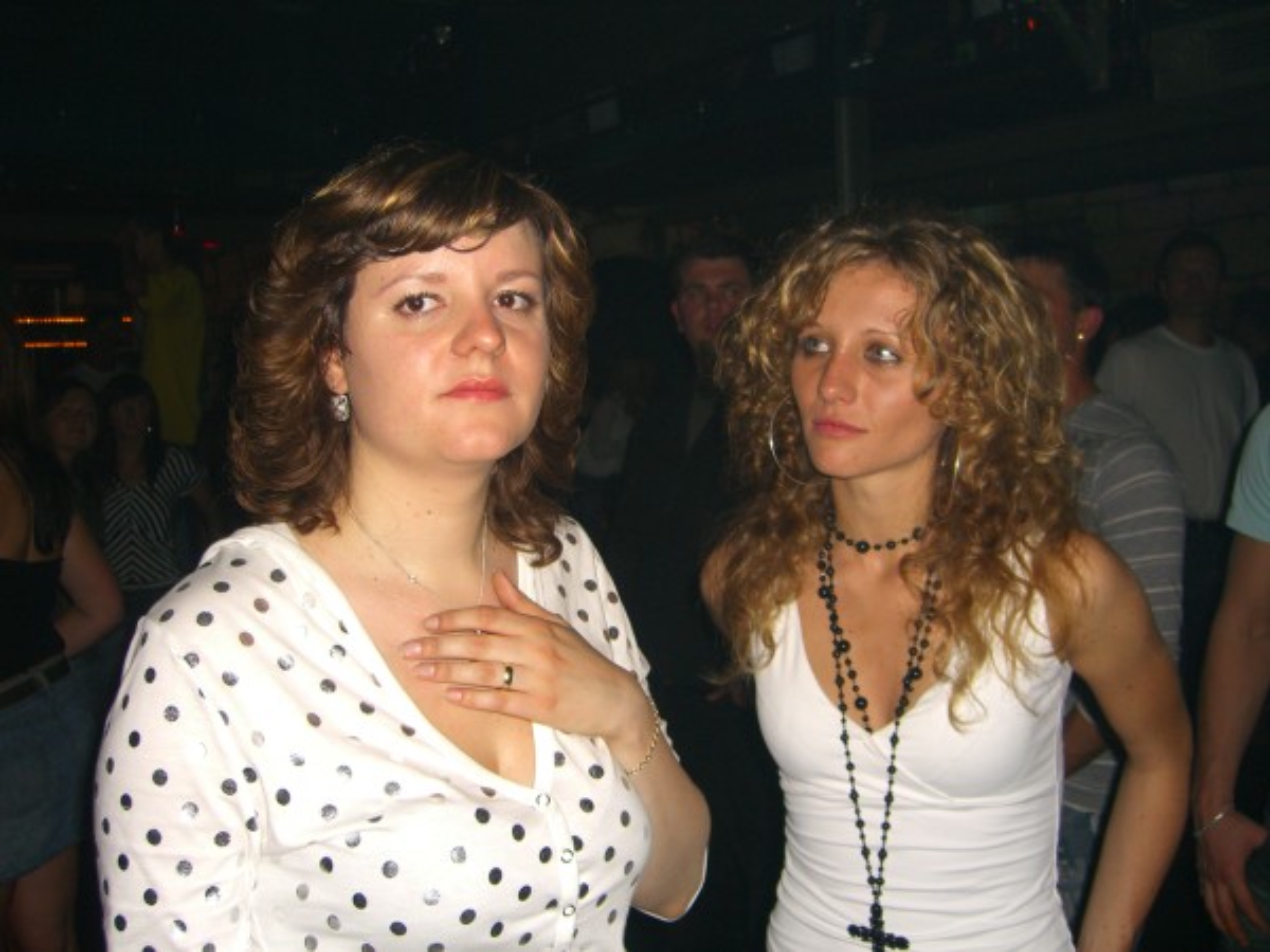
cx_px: 635
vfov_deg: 37.7
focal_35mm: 38
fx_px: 1394
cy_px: 476
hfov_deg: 49.0
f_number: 2.8
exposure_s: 1/60
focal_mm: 7.9
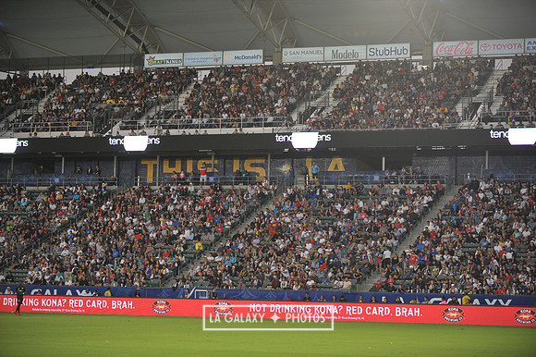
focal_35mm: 110
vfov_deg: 12.4
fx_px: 1637
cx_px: 268
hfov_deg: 18.6
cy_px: 178
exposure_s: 1/1000
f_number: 2.8
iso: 1250
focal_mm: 110
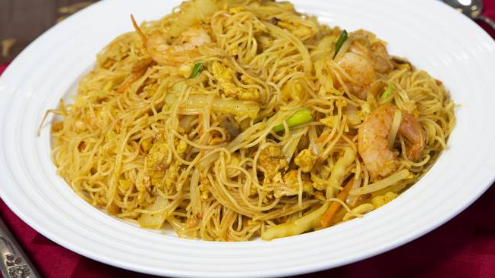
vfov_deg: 12.0
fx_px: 1326
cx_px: 261
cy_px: 128
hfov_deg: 21.1
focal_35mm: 101
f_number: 8
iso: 200
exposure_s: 1/100
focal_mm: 70
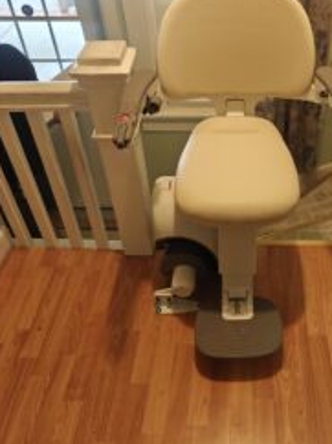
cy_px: 182
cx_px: 233
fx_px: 448
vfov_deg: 52.4
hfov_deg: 39.9
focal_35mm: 35
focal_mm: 6.06
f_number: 1.6
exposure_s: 1/120
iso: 1000
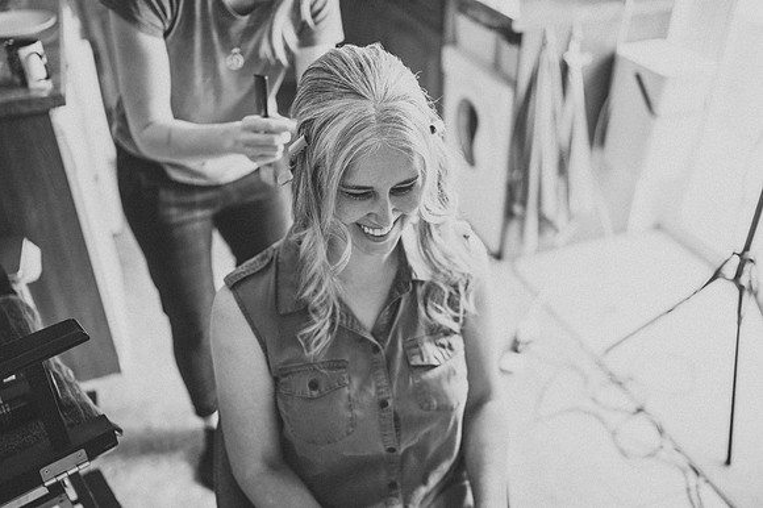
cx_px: 382
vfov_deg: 37.8
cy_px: 254
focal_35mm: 35
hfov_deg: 54.5
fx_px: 741
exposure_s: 1/160
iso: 250
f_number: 1.8
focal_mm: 35
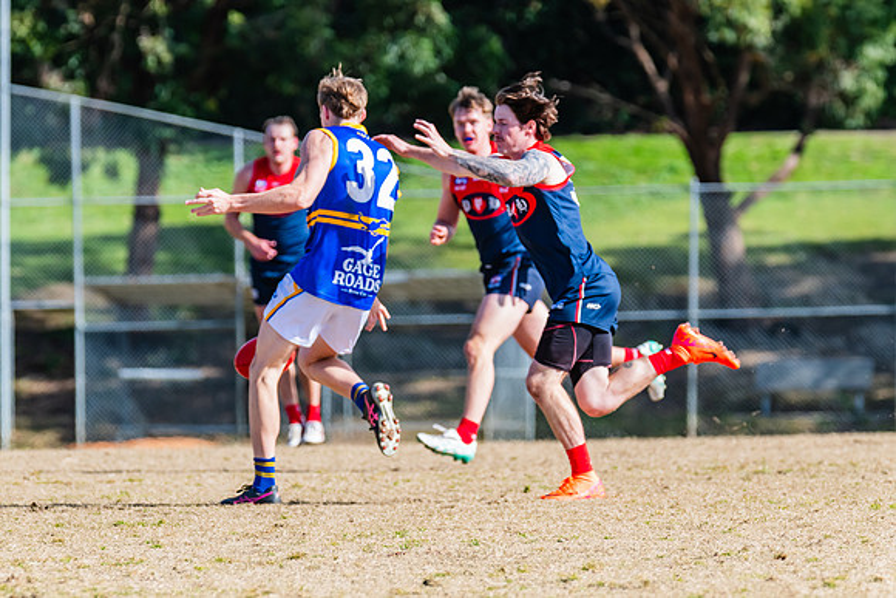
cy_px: 260
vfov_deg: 3.8
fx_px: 9074
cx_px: 359
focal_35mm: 365
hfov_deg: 5.7
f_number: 7.1
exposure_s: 1/1600
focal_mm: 290
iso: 640
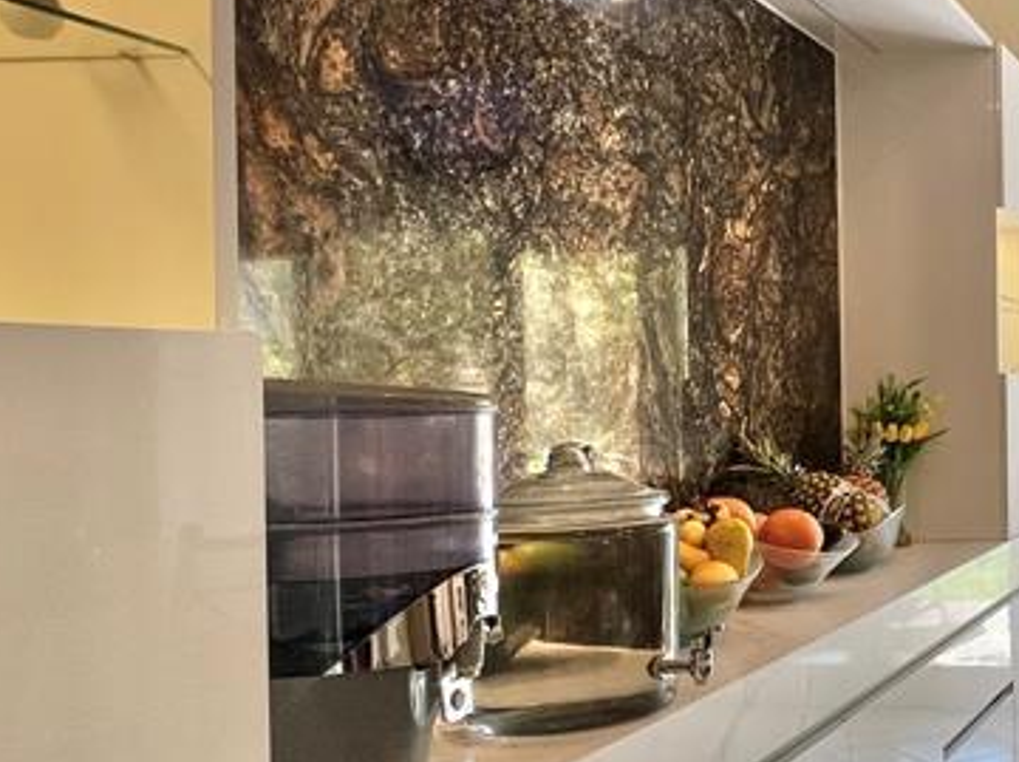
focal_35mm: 37
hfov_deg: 37.1
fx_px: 1088
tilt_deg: -0.6
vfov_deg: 38.6
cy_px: 406
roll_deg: -0.5
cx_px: 1245
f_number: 1.8
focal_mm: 1.57
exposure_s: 1/120
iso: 64
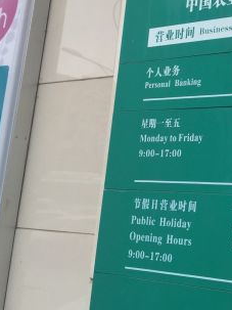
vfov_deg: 27.6
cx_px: 266
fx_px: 599
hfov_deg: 20.7
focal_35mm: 67
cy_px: 13
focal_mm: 4.15
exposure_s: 1/265
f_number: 2.2
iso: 32
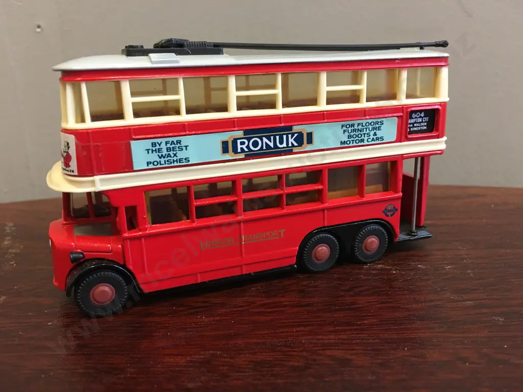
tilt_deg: -14.9
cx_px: 262
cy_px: 196
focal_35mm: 29
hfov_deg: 61.7
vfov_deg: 48.2
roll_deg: +0.8
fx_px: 438
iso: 100
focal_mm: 4.15
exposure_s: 1/17
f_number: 2.2
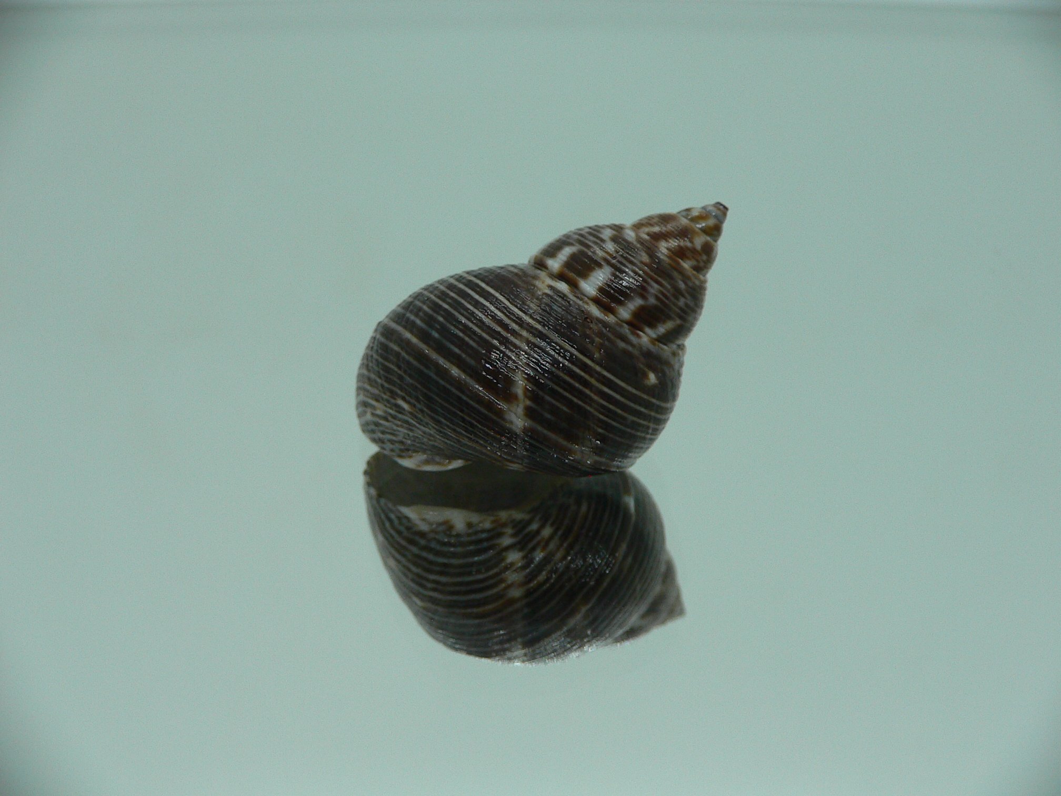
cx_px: 530
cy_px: 398
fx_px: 1073
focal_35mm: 35
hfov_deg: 52.6
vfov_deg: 40.7
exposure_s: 1/60
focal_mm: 4.6
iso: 100
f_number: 2.8
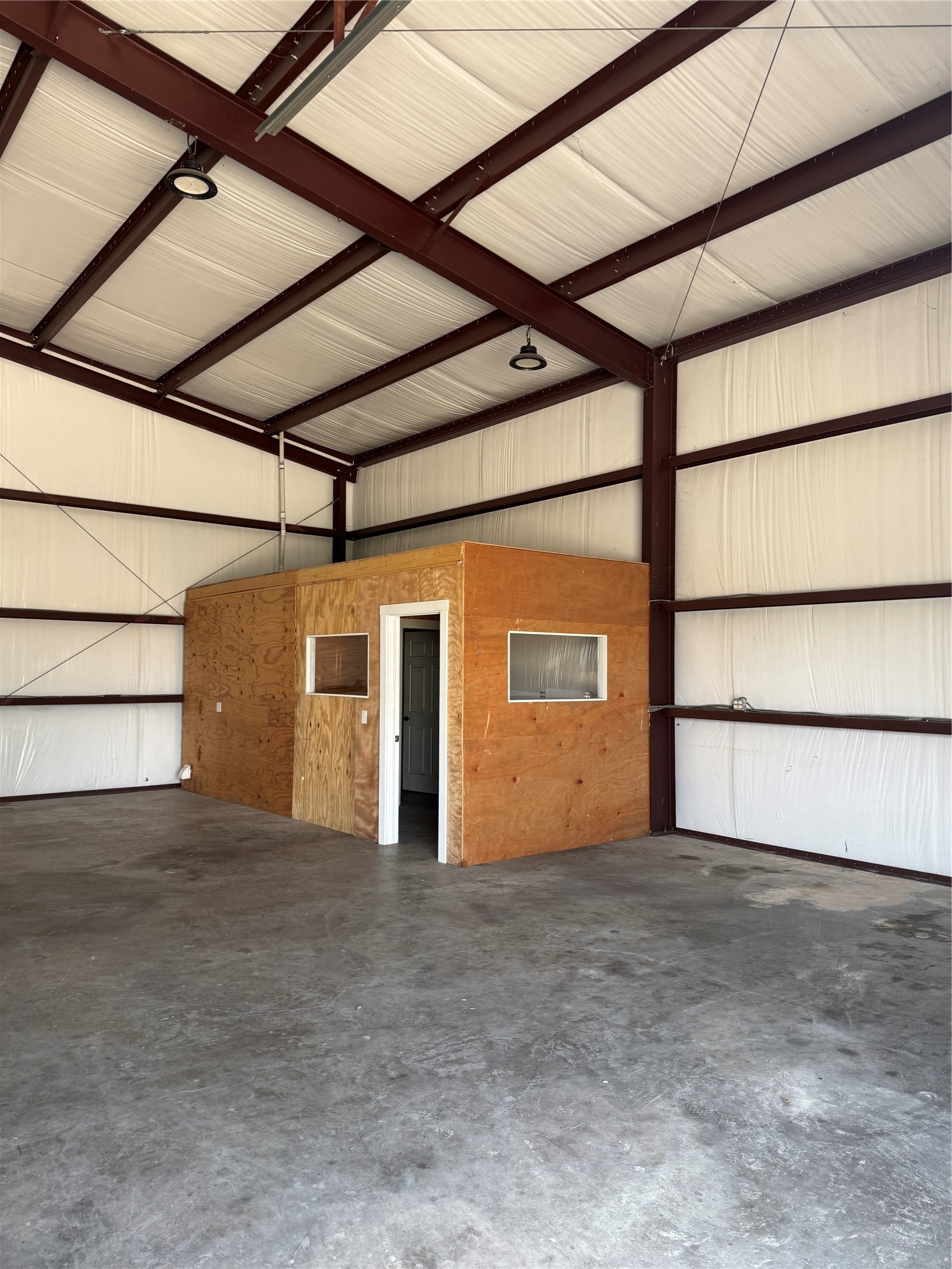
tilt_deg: +2.4
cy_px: 634
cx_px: 476
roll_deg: +0.7
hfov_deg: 56.8
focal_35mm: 24
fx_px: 880
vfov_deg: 71.6
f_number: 1.78
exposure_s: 1/121
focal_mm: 6.76
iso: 100
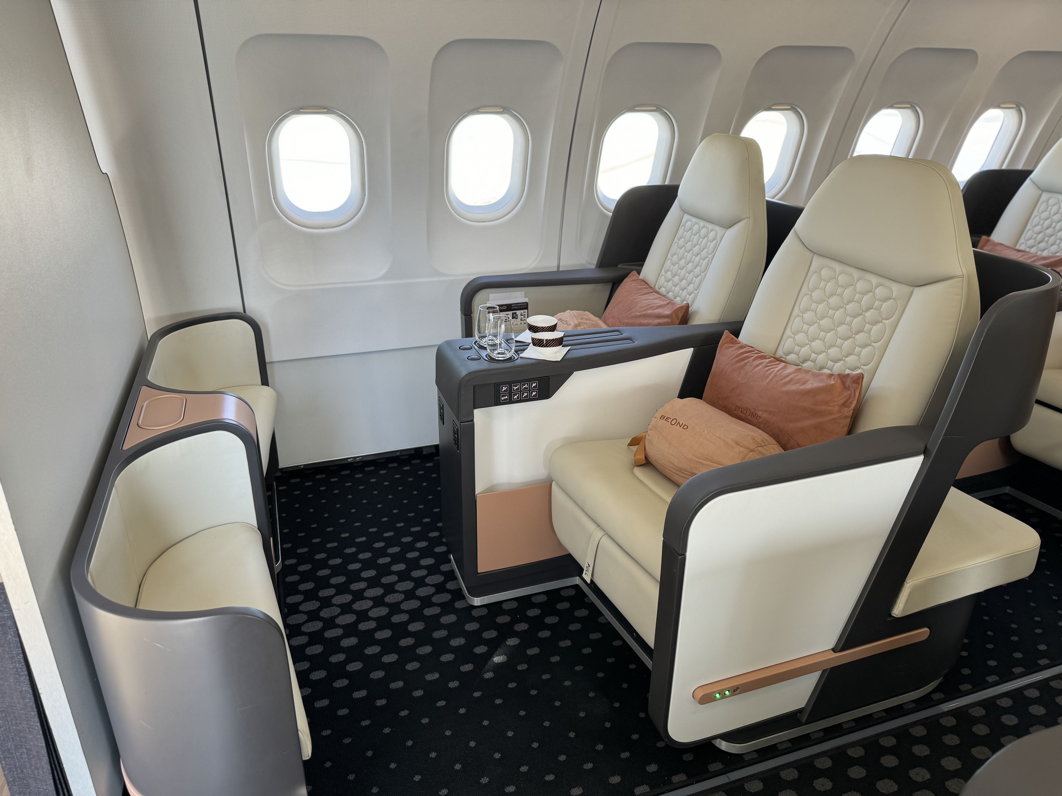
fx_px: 736
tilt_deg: -23.7
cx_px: 531
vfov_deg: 56.8
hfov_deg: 71.6
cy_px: 398
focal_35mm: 24
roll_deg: -0.4
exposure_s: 1/133
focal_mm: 6.86
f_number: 1.78
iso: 64
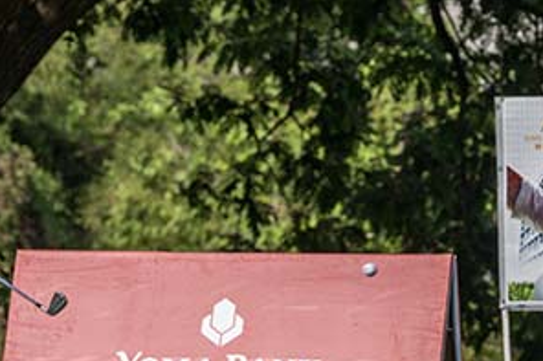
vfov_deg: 3.1
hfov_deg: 4.7
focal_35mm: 438
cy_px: -2
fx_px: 6603
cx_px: 167
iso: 400
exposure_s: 1/3200
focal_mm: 135
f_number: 4.5
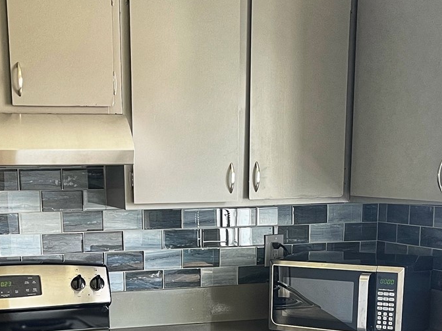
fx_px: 792
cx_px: 165
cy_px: 329
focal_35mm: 62
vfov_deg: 22.7
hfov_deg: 31.1
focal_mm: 5.1
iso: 125
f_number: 1.6
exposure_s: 1/60
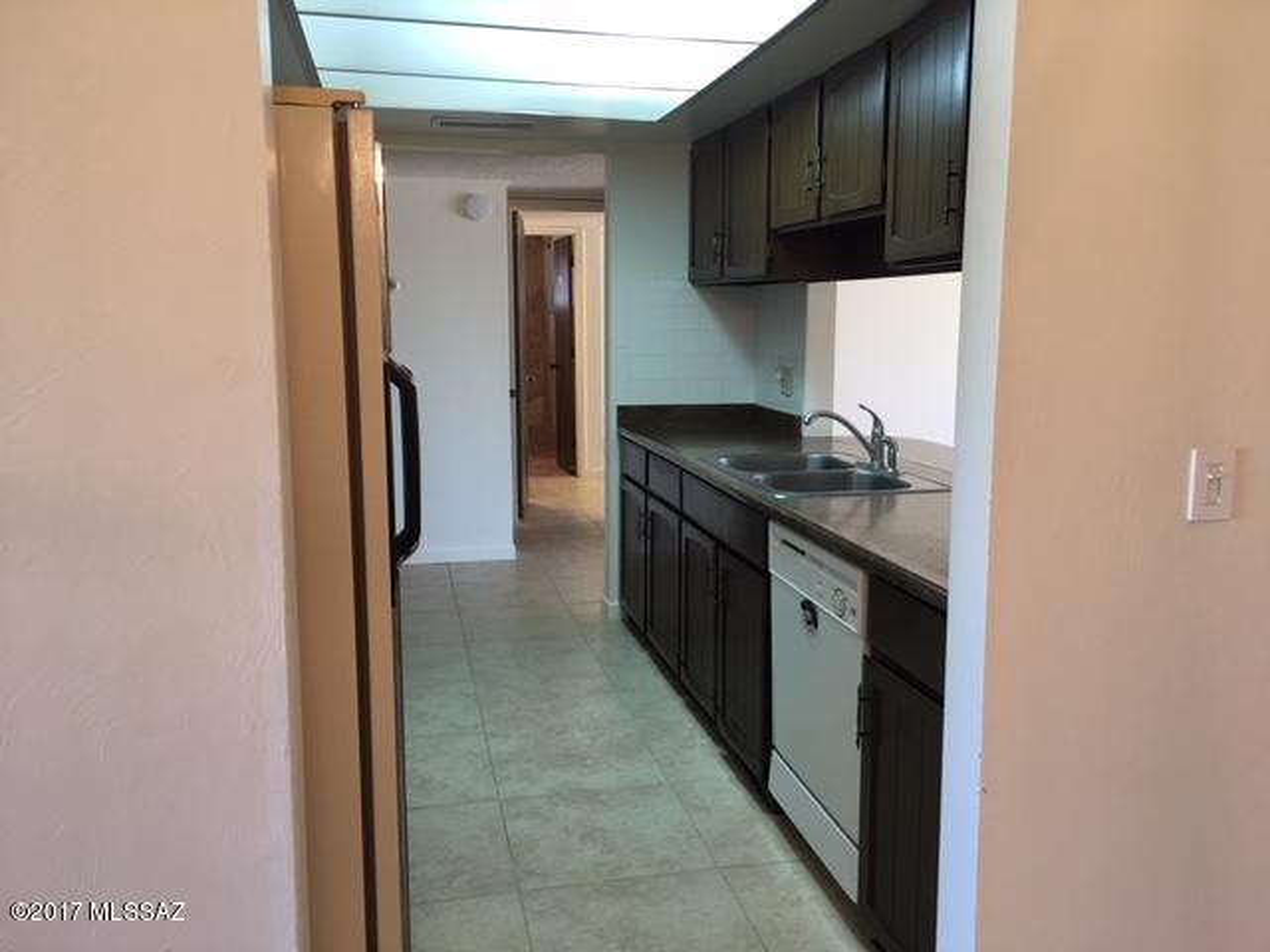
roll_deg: -0.3
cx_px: 635
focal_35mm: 29
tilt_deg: -7.5
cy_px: 476
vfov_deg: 48.2
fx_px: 1064
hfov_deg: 61.7
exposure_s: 1/15
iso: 32
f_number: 2.2
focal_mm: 4.15
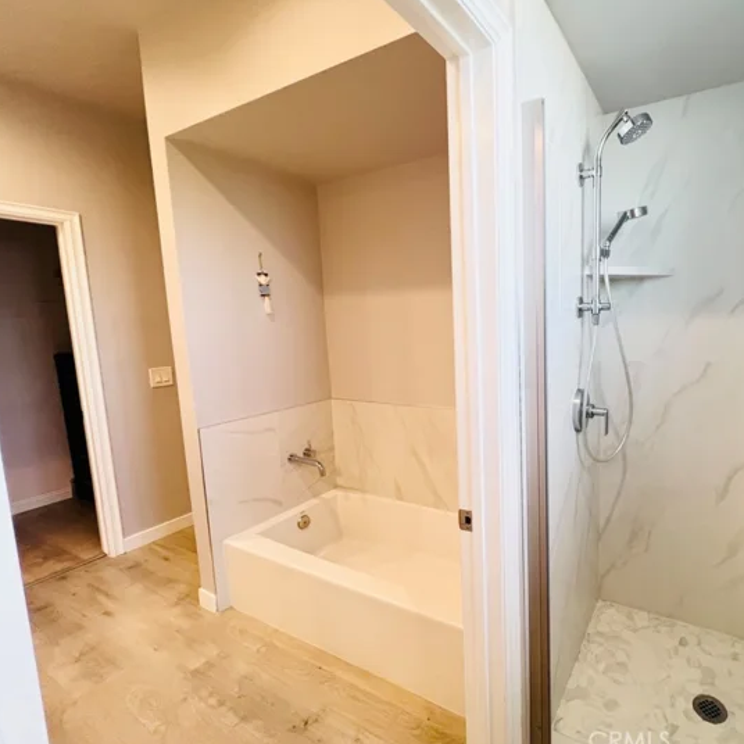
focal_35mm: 16
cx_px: 499
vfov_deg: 87.4
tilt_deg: -4.9
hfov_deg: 84.3
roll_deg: +2.0
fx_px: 389
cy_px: 366
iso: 125
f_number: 1.8
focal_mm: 1.57
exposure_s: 1/120
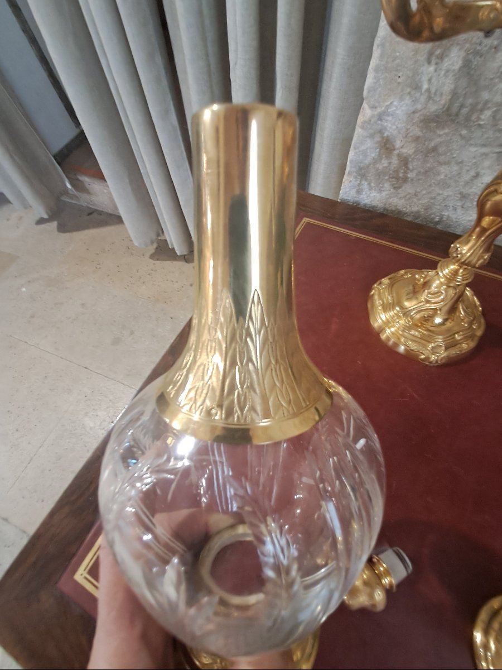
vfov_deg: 94.5
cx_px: 251
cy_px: 335
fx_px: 309
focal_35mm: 16
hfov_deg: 78.1
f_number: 2.2
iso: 200
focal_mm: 1.64
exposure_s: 1/25
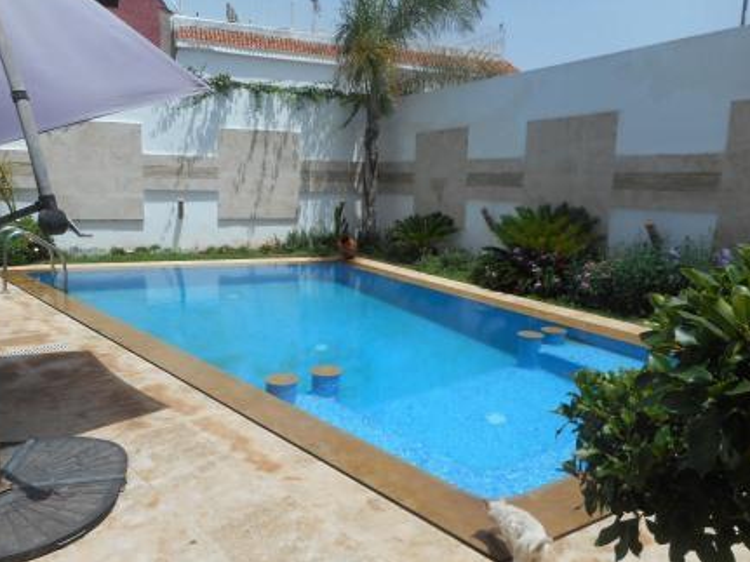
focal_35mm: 26
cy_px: 275
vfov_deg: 53.0
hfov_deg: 67.3
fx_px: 563
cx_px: 374
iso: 80
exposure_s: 1/1000
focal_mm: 4.5
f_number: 3.7
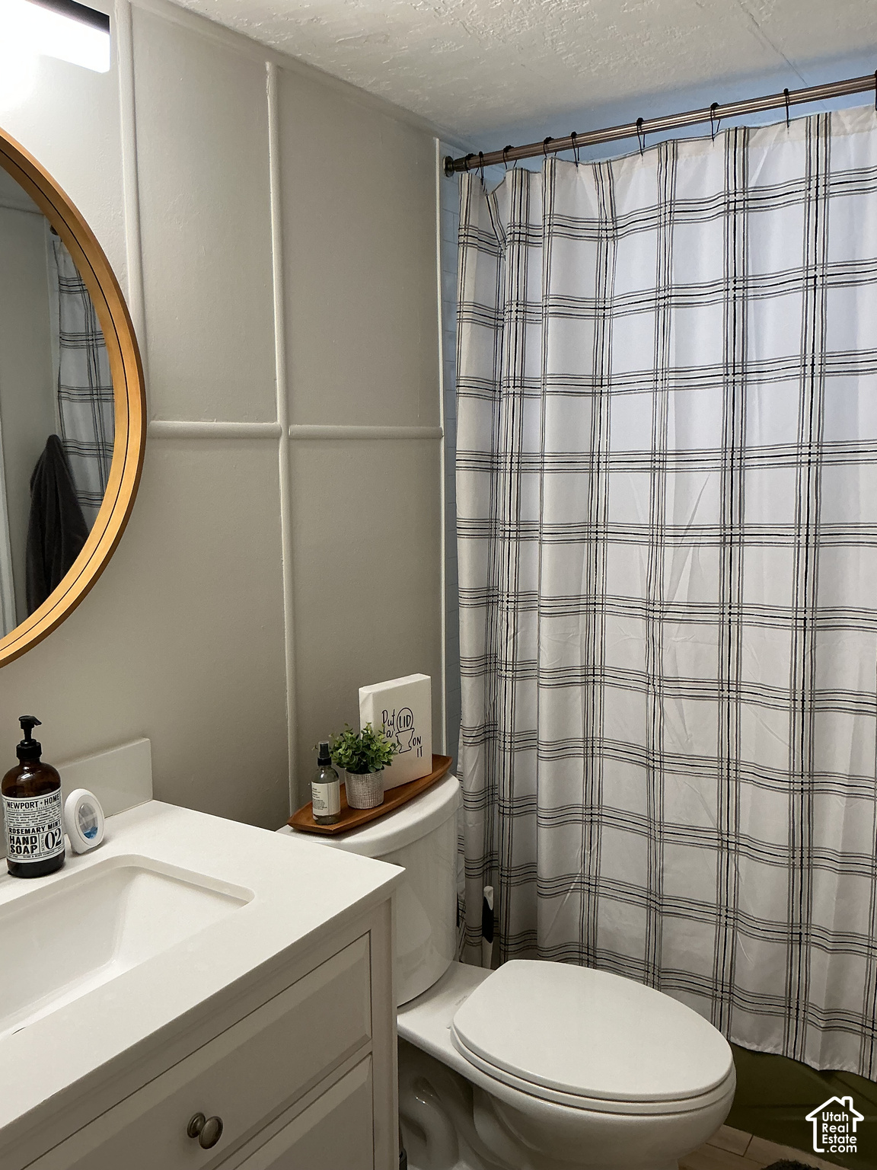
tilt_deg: -8.7
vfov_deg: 61.7
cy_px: 585
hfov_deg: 48.2
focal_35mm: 29
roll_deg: +0.6
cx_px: 438
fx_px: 980
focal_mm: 3
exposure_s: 1/60
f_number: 1.8
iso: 64
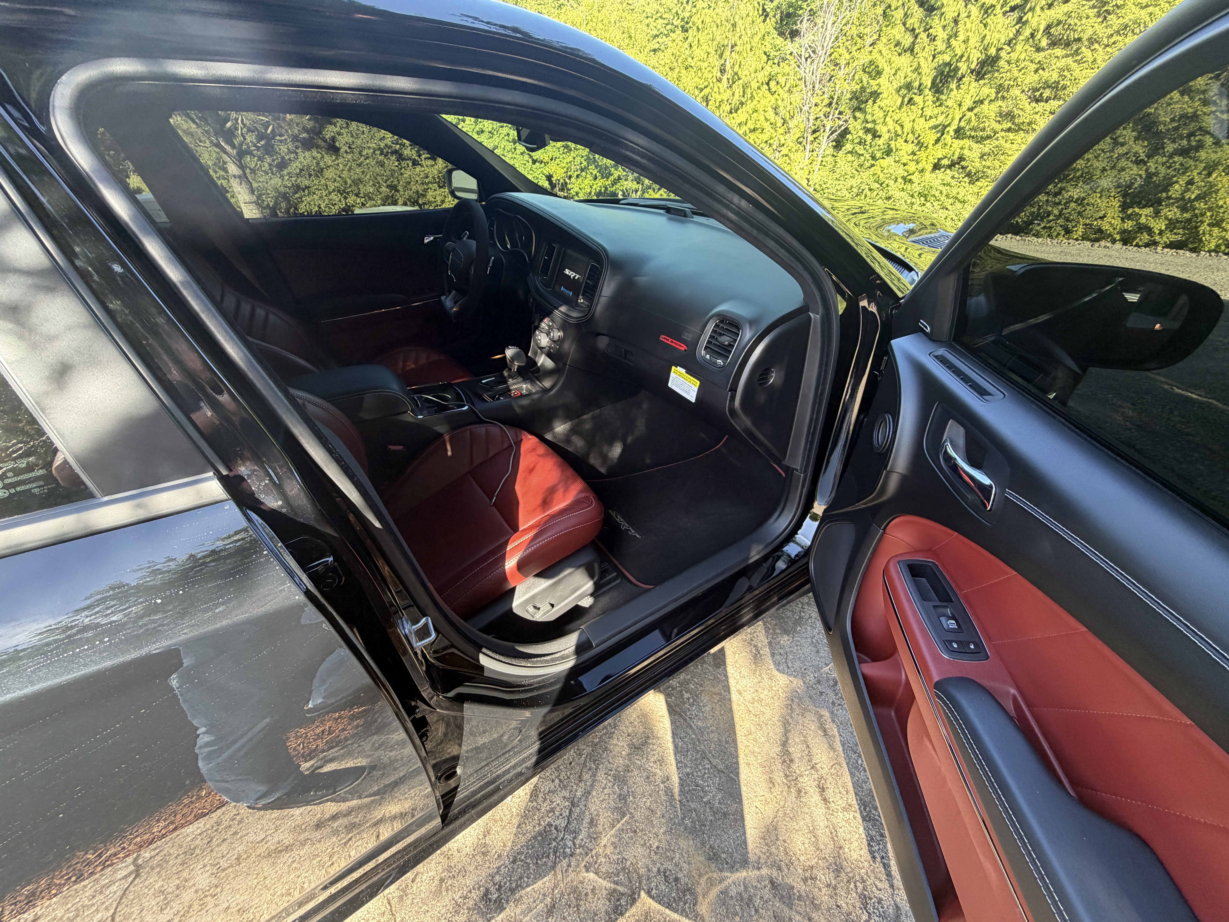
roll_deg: -1.1
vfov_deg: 85.7
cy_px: 461
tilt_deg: -38.2
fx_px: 497
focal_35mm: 14
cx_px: 614
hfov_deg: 102.1
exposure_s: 1/121
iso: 160
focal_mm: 2.22
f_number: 2.2
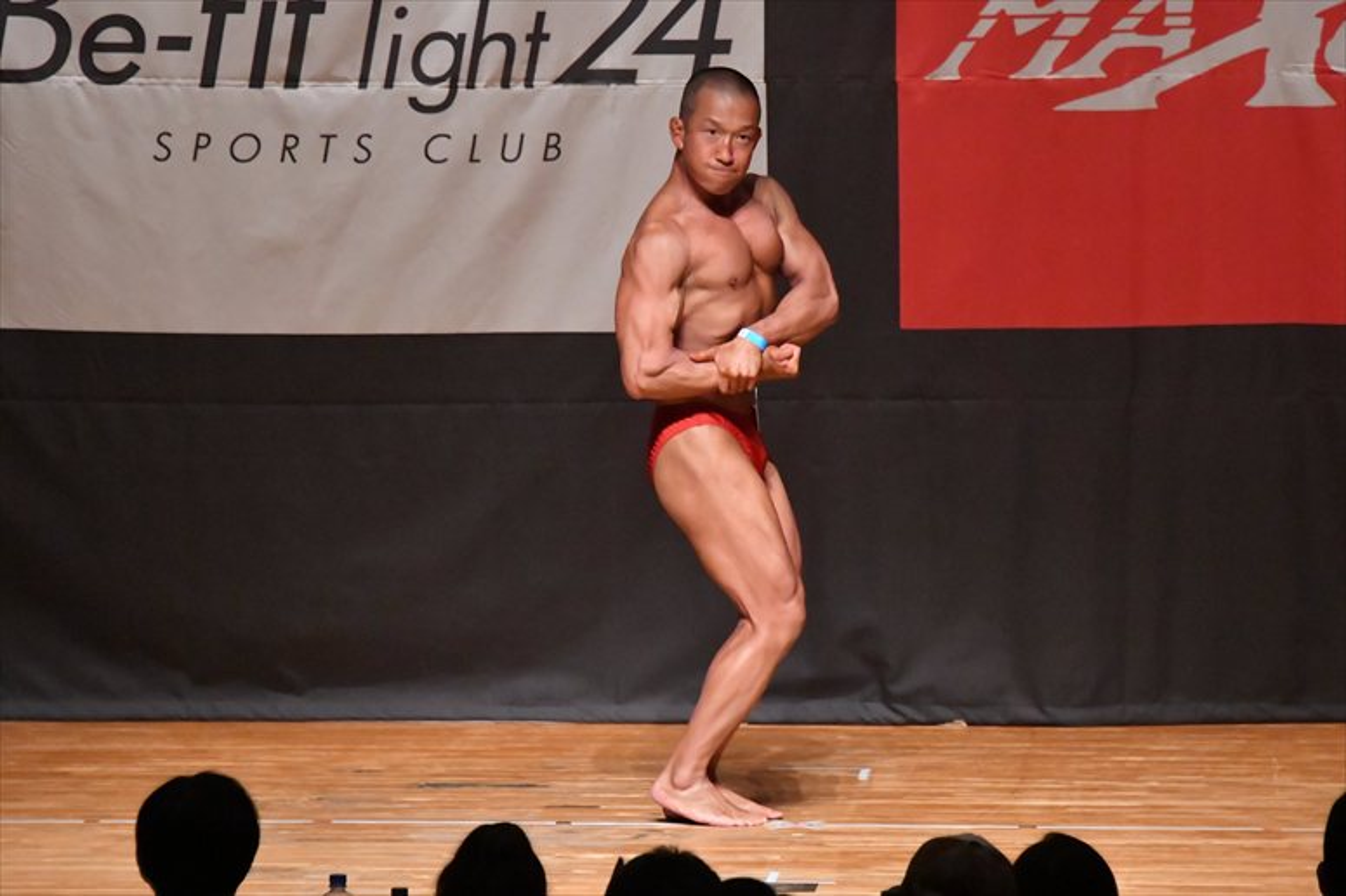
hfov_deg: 7.2
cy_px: 448
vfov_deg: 4.8
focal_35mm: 285
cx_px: 673
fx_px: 10651
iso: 12800
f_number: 5.6
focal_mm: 190
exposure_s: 1/400
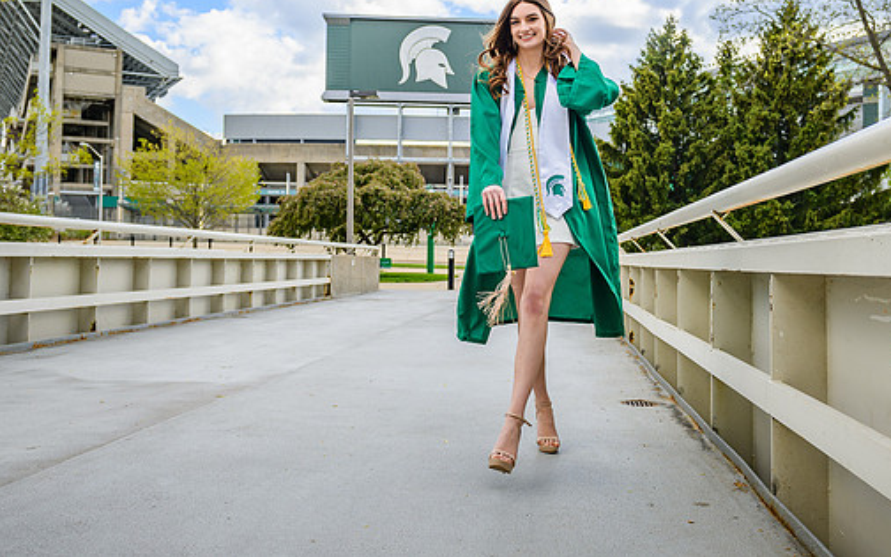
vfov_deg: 33.4
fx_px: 923
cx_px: 523
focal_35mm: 38
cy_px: 210
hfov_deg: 51.3
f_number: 4
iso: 100
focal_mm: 24
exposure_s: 1/500
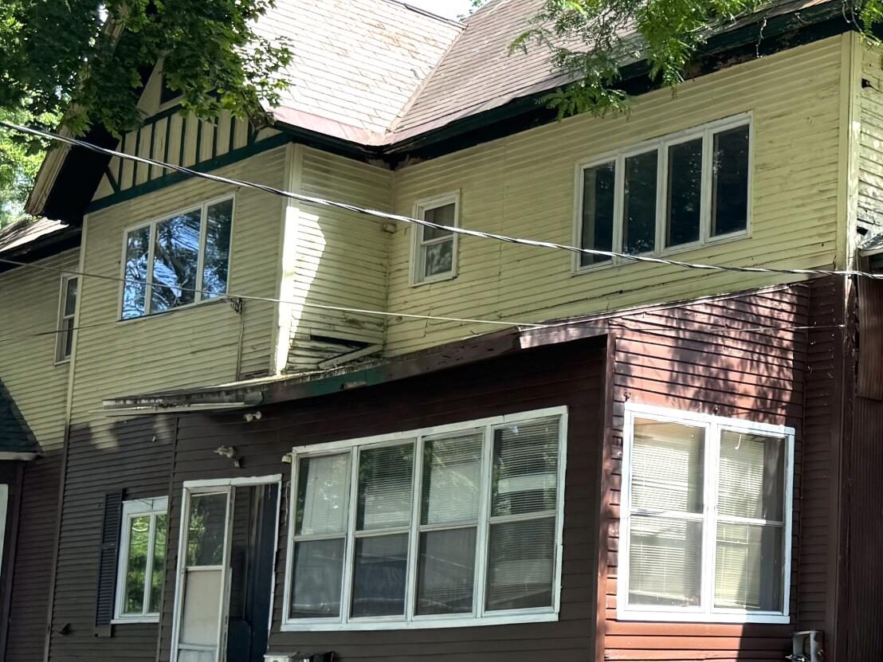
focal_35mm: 65
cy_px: 433
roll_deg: -0.5
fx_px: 1658
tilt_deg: +8.2
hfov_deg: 27.6
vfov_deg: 22.5
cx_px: 940
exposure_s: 1/1311
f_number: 1.78
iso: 80
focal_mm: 6.76
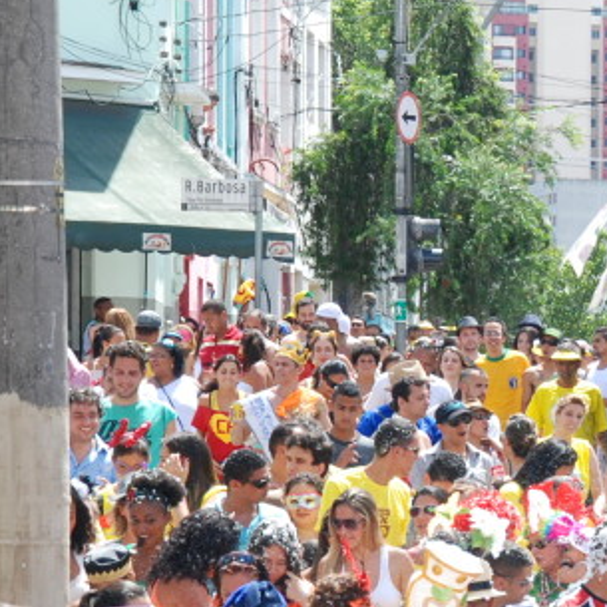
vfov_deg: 5.8
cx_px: 1003
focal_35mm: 300
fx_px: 5952
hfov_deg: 5.8
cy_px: 495
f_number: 7.1
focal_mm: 70
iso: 250
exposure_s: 1/125
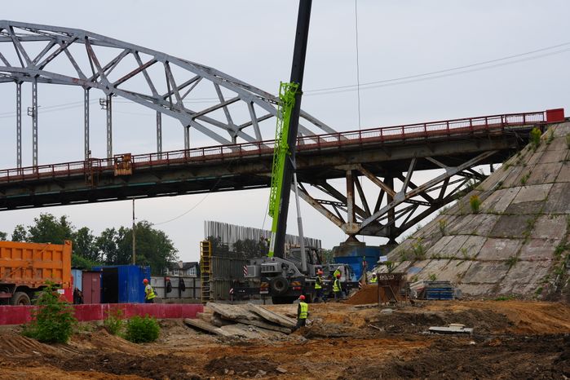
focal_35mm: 70
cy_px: 190
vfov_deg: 19.5
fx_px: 1108
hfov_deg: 28.8
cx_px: 285
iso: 100
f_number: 7.1
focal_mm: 70
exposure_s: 1/125
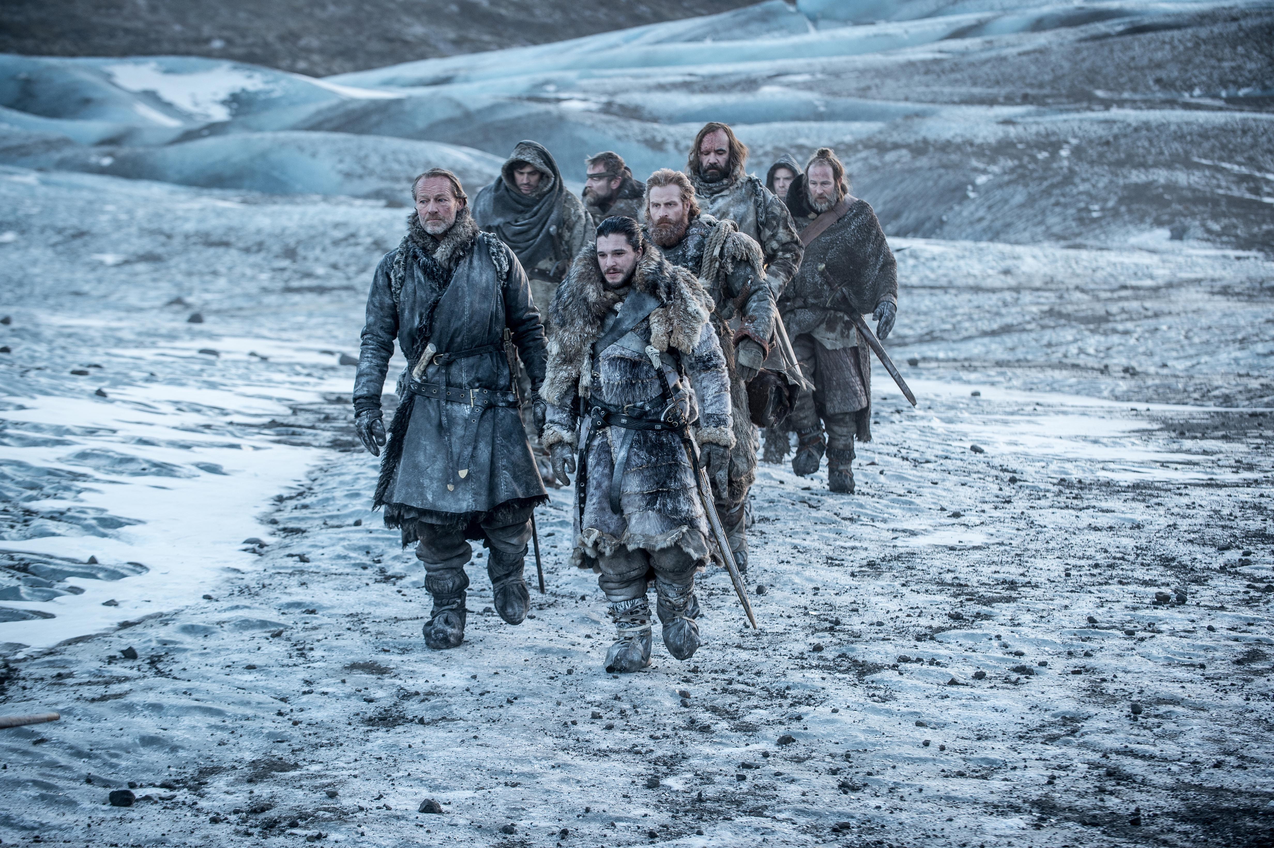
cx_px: 637
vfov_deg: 13.0
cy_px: 424
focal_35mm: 105
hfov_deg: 19.5
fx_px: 3714
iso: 1000
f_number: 4
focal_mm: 105
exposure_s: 1/250
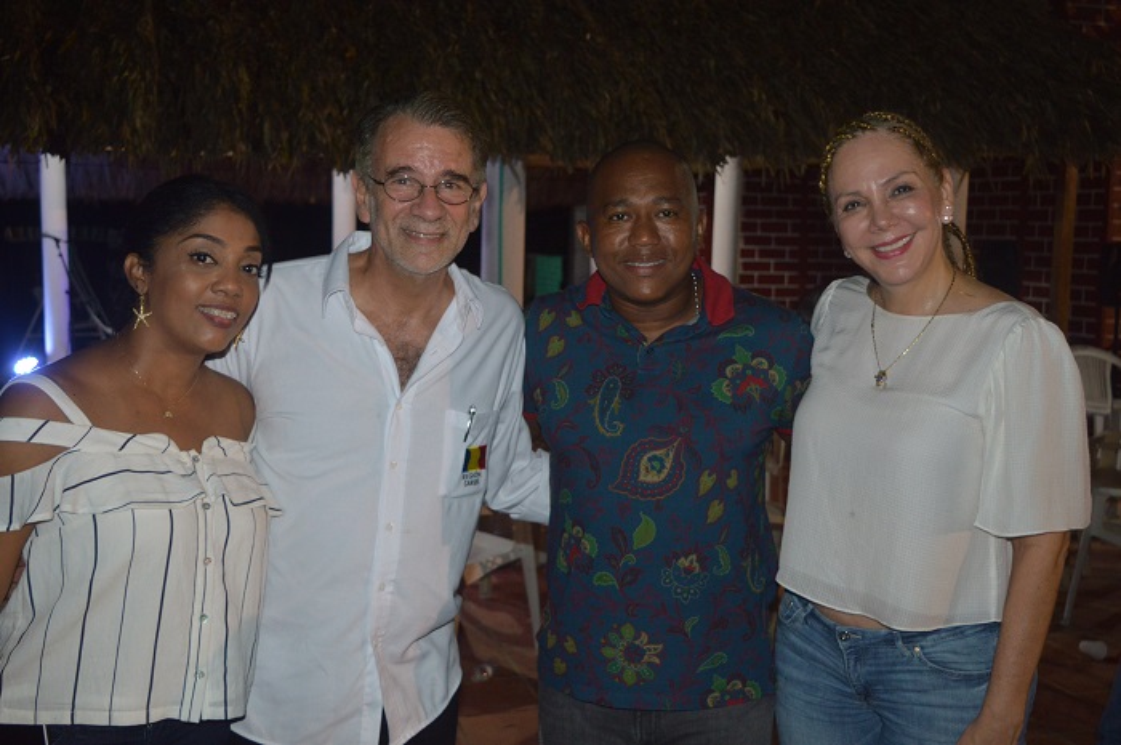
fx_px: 1213
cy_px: 372
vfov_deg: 34.1
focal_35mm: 39
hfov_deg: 49.6
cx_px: 560
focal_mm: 26
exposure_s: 1/30
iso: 800
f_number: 4
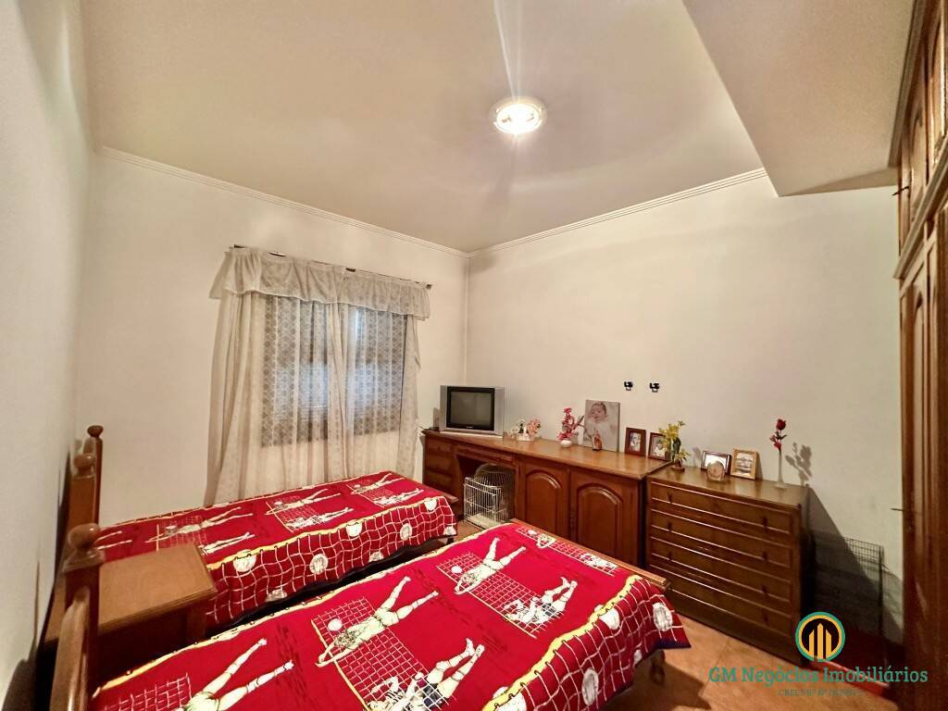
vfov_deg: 85.7
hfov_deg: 102.1
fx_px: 383
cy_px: 356
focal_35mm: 14
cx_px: 474
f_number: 2.2
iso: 640
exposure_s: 1/60
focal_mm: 2.22
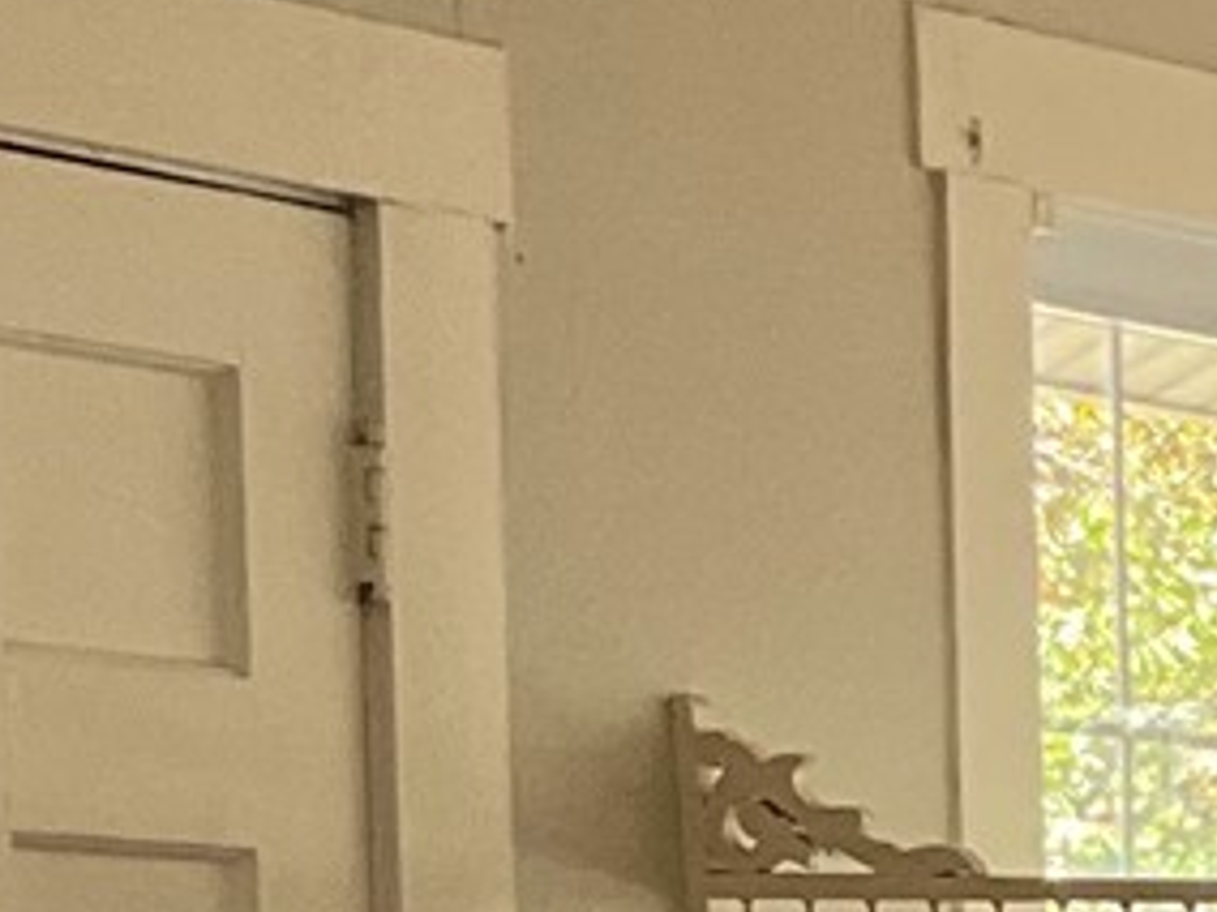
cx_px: 2554
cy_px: 2265
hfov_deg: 8.9
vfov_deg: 6.7
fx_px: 7348
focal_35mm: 209
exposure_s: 1/96
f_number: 1.8
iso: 64
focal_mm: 3
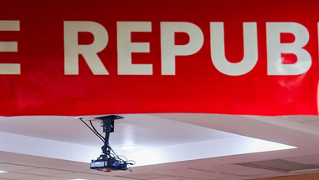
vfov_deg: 12.2
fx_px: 804
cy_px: 260
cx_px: 120
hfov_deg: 22.4
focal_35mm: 95
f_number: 3.5
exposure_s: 1/500
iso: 3200
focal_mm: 34
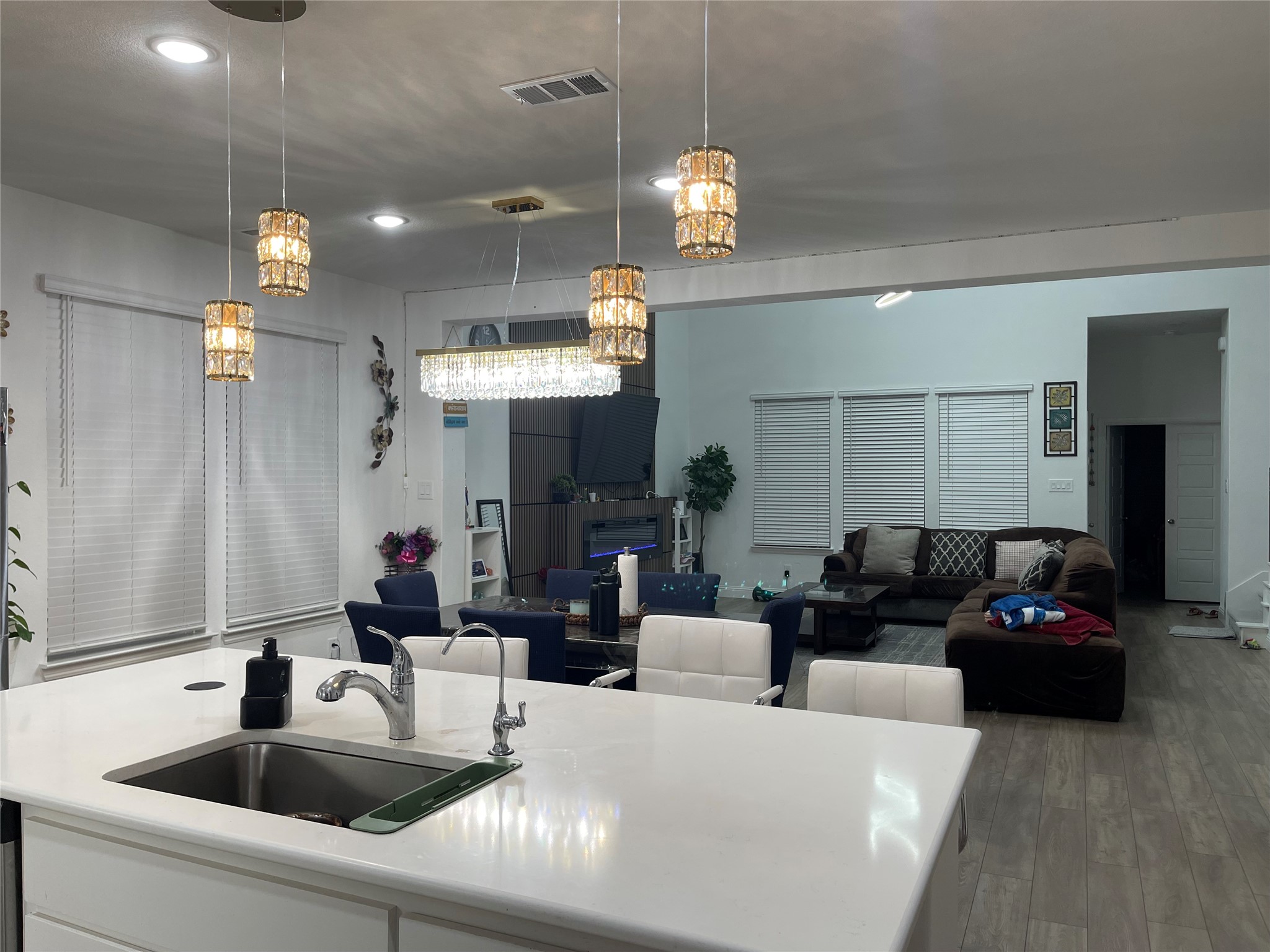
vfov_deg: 54.9
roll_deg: -0.5
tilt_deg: -1.4
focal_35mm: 25
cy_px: 476
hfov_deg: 69.4
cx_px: 635
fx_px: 917
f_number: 1.6
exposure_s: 1/120
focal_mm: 5.1
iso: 80
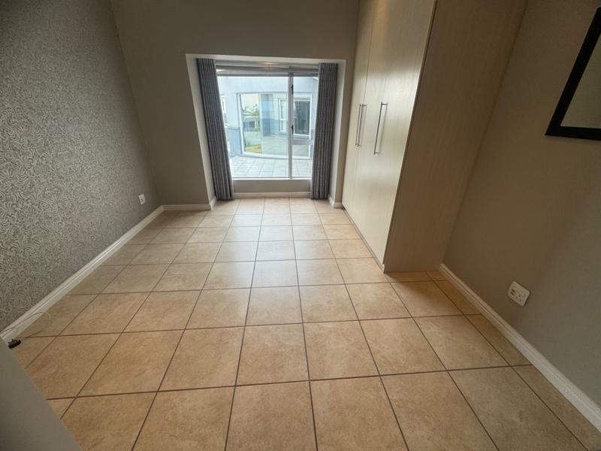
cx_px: 300
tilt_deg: -25.0
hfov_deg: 102.1
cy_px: 226
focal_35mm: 14
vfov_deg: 85.7
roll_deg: -1.0
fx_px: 243
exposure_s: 1/100
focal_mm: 2.22
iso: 64
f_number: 2.2
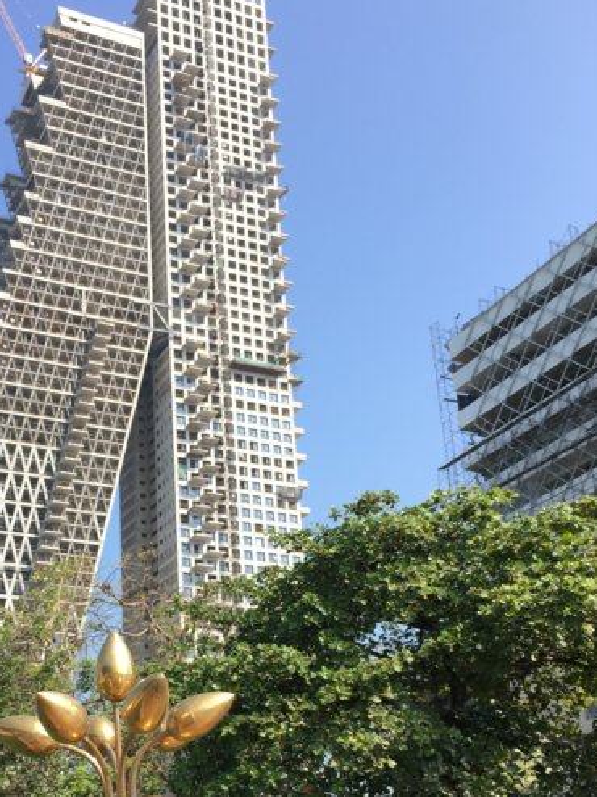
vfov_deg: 39.4
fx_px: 1082
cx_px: 136
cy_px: 594
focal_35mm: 47
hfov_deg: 30.2
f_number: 2.2
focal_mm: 4.15
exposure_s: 1/630
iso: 25
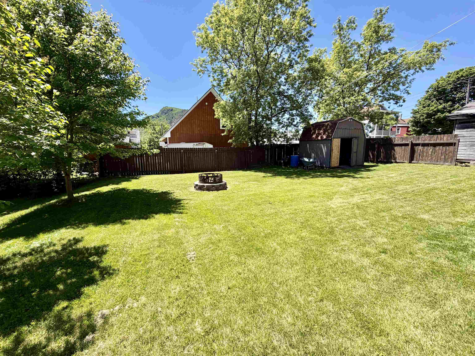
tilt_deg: -8.8
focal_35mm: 14
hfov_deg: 102.1
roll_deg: +0.2
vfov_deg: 85.7
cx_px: 238
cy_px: 178
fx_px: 192
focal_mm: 2.22
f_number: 2.2
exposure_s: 1/554
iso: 40
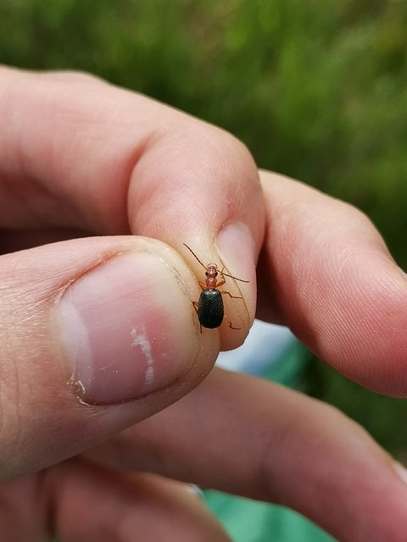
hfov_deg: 21.3
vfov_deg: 28.2
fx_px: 1082
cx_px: 204
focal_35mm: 69
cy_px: 271
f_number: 1.8
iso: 50
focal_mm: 4.75
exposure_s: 1/1076
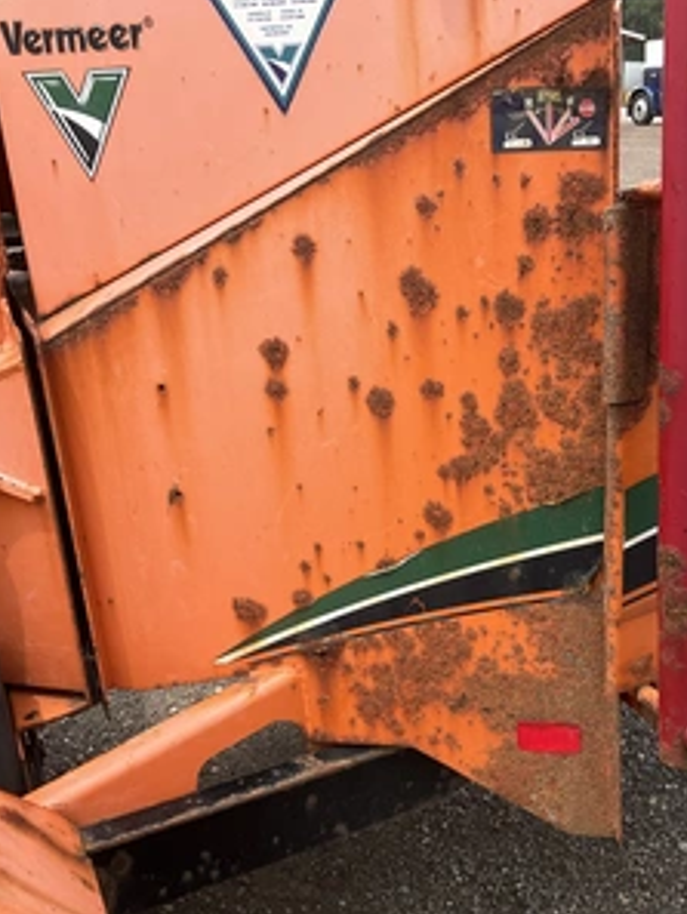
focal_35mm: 39
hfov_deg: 36.4
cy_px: 455
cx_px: 468
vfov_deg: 47.8
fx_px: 1031
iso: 25
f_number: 1.8
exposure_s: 1/842
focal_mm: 3
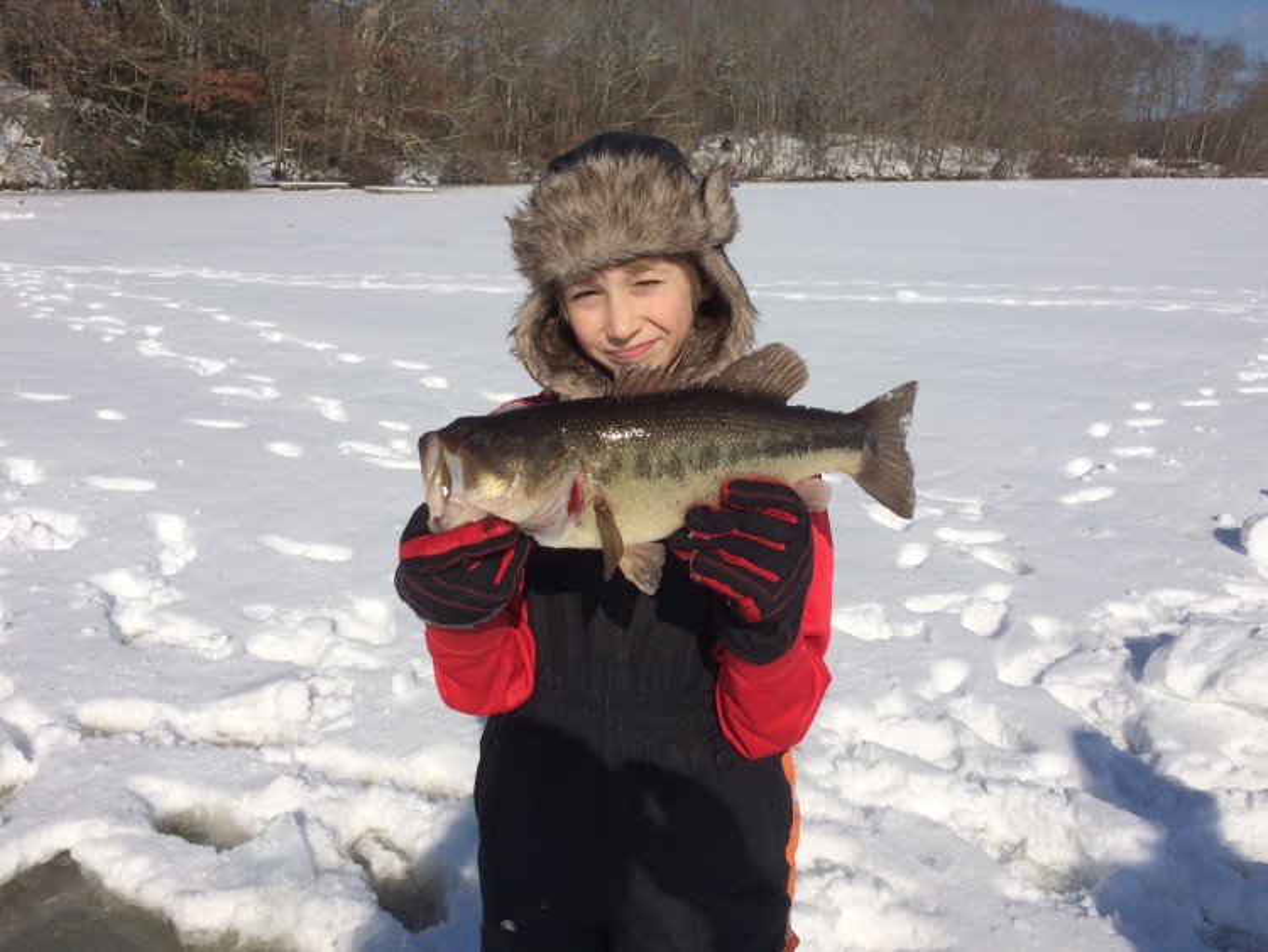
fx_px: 1063
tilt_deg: -16.1
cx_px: 634
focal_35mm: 29
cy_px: 476
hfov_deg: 61.6
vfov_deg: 48.3
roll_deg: +0.7
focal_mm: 4.15
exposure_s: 1/6849
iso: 32
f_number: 2.2
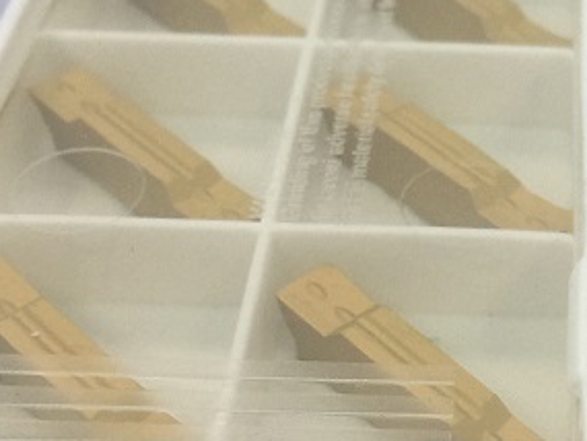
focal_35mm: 83
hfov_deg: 22.6
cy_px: 181
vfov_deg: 17.8
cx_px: 585
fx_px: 1408
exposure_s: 1/33
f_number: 2.2
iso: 64
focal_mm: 4.15
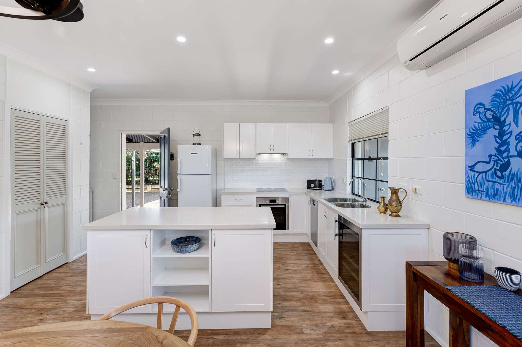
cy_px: 174
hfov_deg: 96.8
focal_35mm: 16
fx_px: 232
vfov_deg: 73.7
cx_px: 261
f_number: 8
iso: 200
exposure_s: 1/20
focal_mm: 16
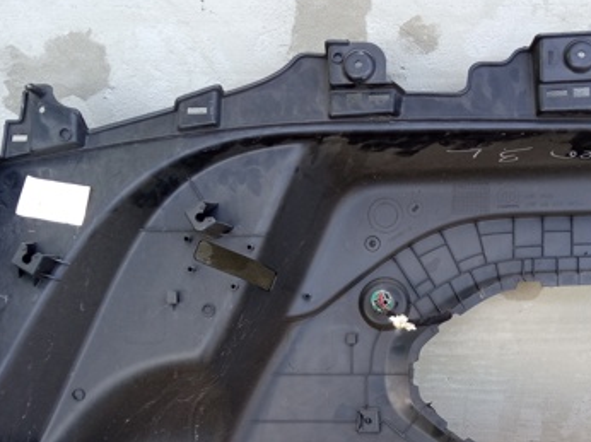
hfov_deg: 38.0
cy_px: 387
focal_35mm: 50
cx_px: 369
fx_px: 853
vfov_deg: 28.1
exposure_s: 1/100
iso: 214
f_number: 2.2
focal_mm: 3.79
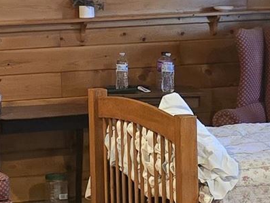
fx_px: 1389
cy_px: 41
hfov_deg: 11.1
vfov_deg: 8.3
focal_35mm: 178
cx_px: 117
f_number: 1.7
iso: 1000
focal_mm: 6.3
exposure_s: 1/120
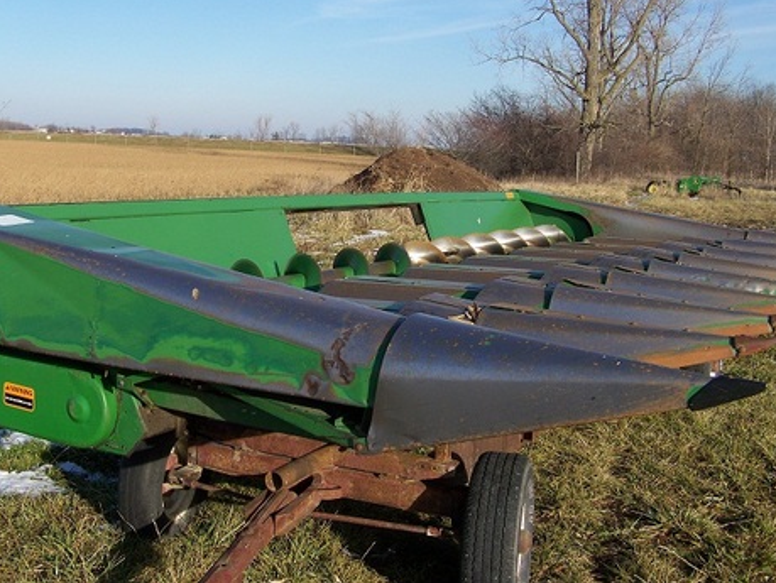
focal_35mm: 45
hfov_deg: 41.9
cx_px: 323
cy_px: 240
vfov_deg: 32.2
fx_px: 1010
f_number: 4
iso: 64
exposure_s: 1/500
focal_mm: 6.3
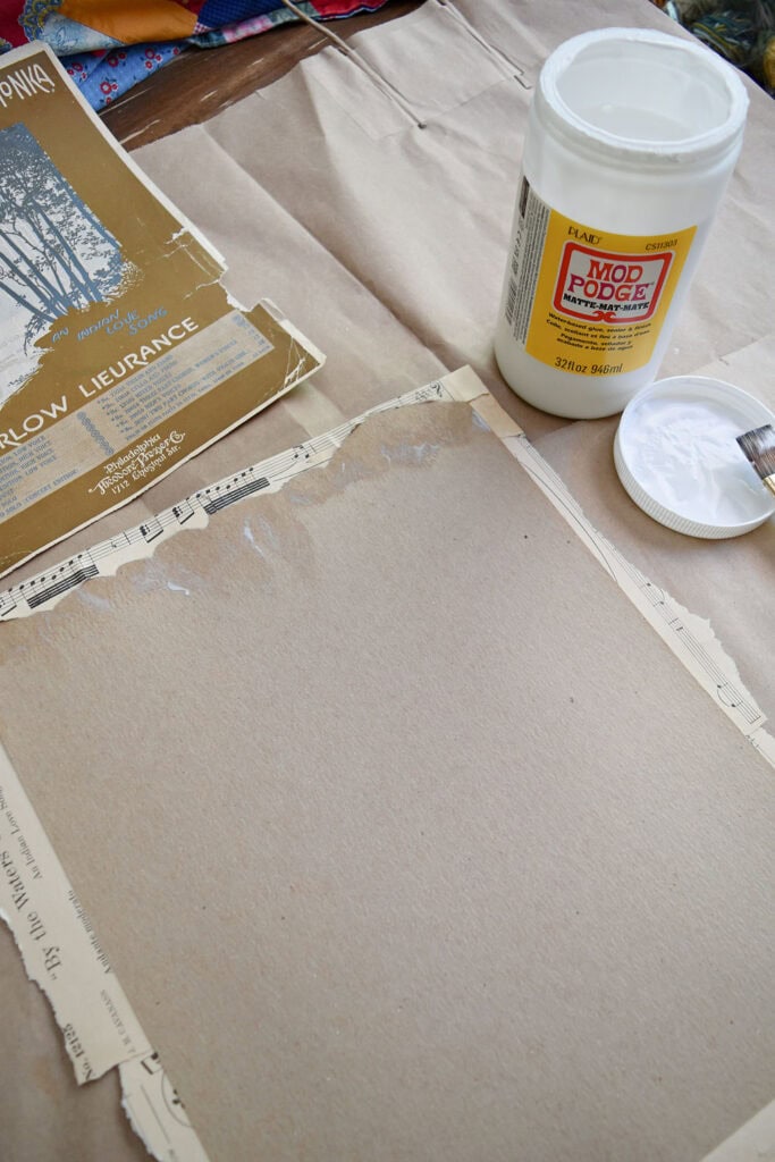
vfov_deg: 61.9
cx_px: 388
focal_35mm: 30
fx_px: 968
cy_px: 581
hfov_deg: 43.6
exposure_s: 1/80
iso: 400
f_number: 4.5
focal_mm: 20
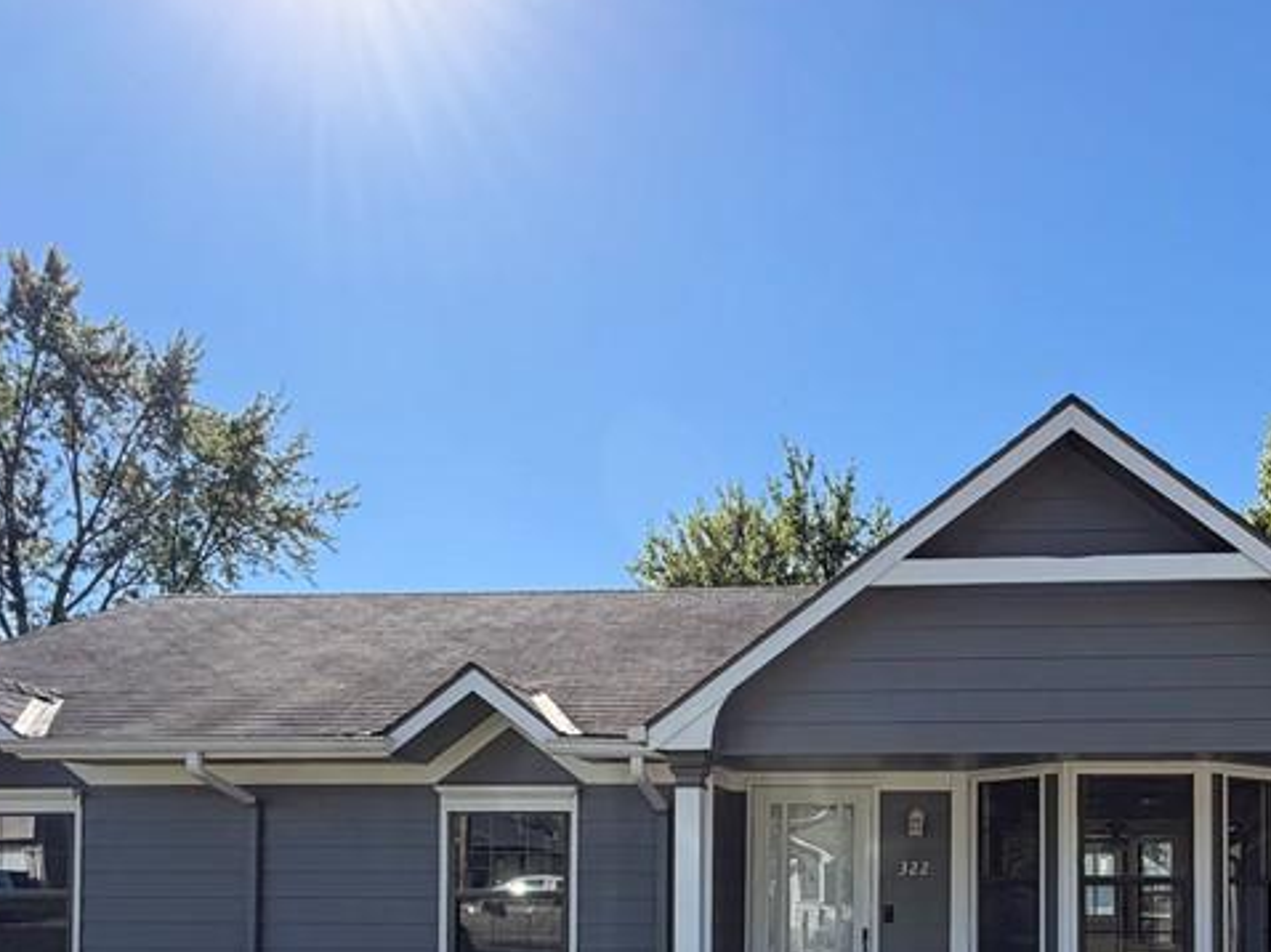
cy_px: 880
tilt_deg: +1.6
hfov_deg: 58.0
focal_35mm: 30
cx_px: 893
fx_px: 1101
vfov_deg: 42.4
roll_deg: -0.3
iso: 40
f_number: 2.2
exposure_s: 1/770
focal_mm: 2.22
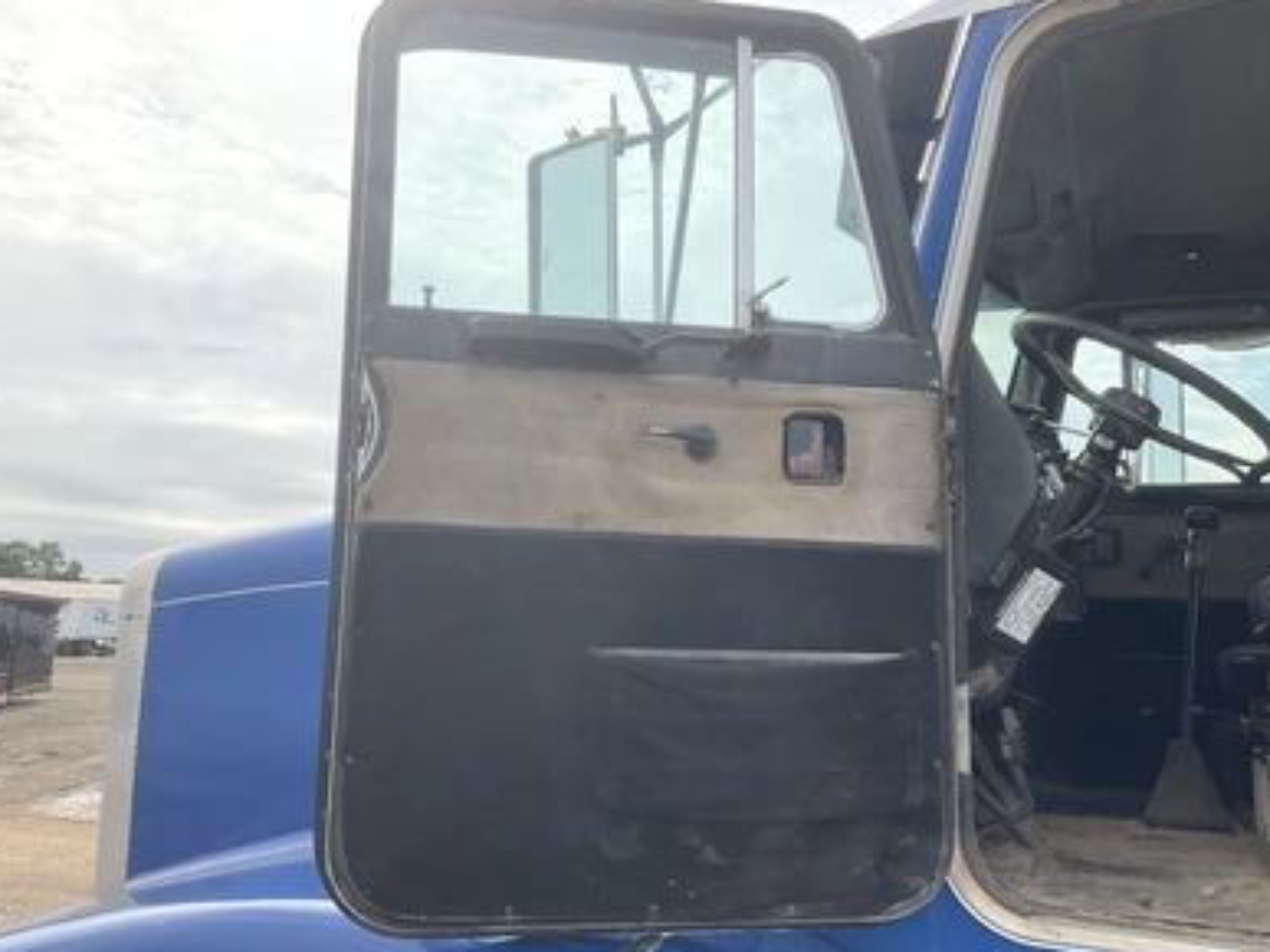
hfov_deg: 60.0
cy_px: 476
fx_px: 1100
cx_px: 637
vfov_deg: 46.8
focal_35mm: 30
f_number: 1.8
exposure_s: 1/2058
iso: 25
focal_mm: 3
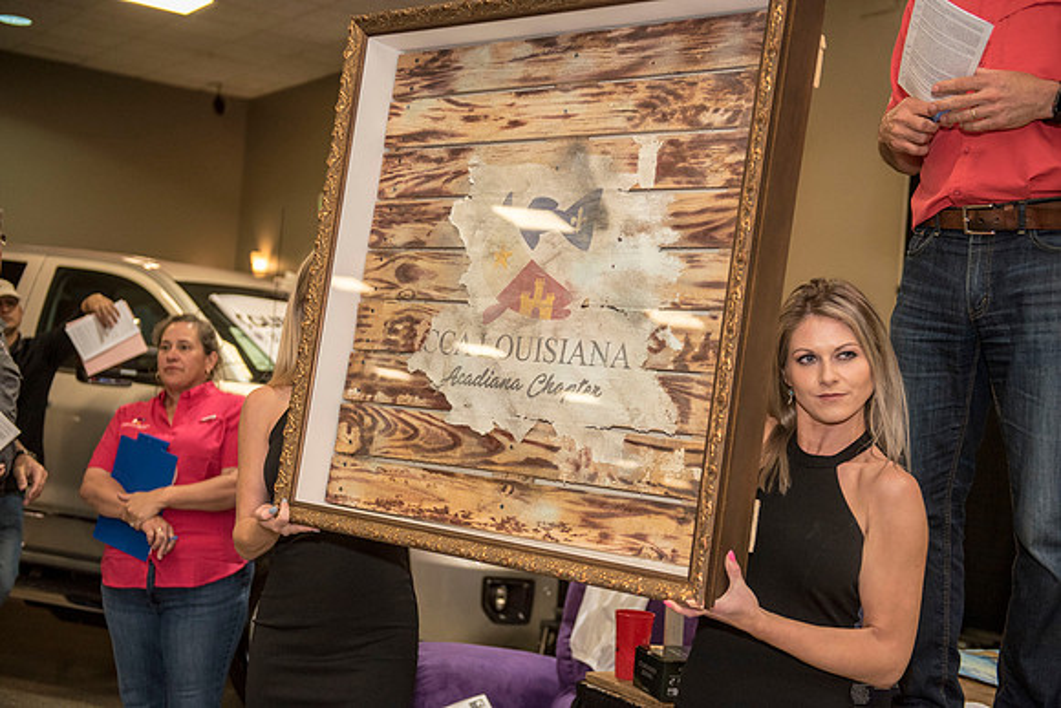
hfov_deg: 41.1
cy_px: 354
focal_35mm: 48
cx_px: 530
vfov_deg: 28.1
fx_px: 1415
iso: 1600
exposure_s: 1/500
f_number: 3.2
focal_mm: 48
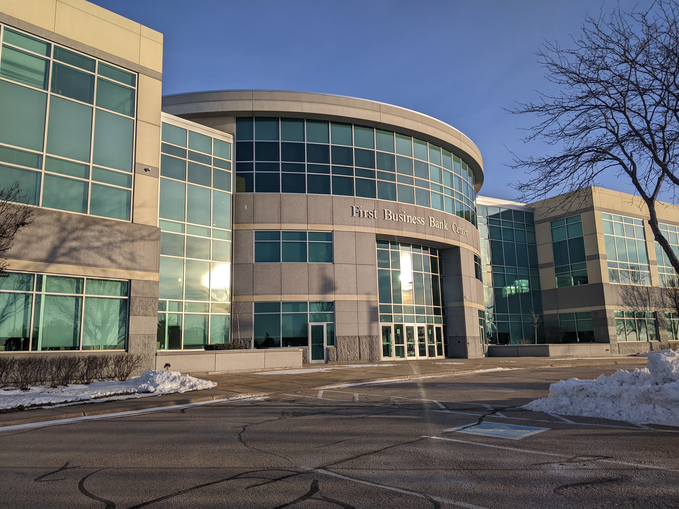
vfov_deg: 51.4
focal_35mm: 27
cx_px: 340
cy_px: 254
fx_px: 530
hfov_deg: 65.3
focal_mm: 4.44
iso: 53
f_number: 1.8
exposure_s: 1/5882
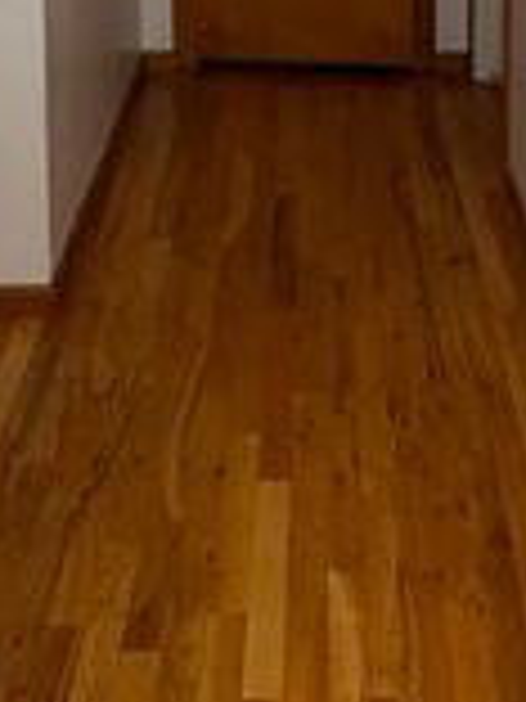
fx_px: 1621
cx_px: 261
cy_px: -90
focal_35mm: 80
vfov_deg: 22.8
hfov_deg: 18.4
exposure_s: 1/60
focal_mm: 4.2
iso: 500
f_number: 1.6
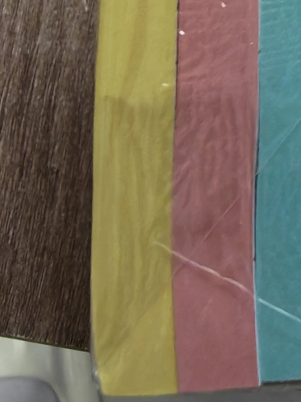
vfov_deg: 27.7
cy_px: -96
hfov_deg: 23.5
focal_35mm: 60
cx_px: 294
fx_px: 696
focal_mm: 1.82
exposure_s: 1/33
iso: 200
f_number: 2
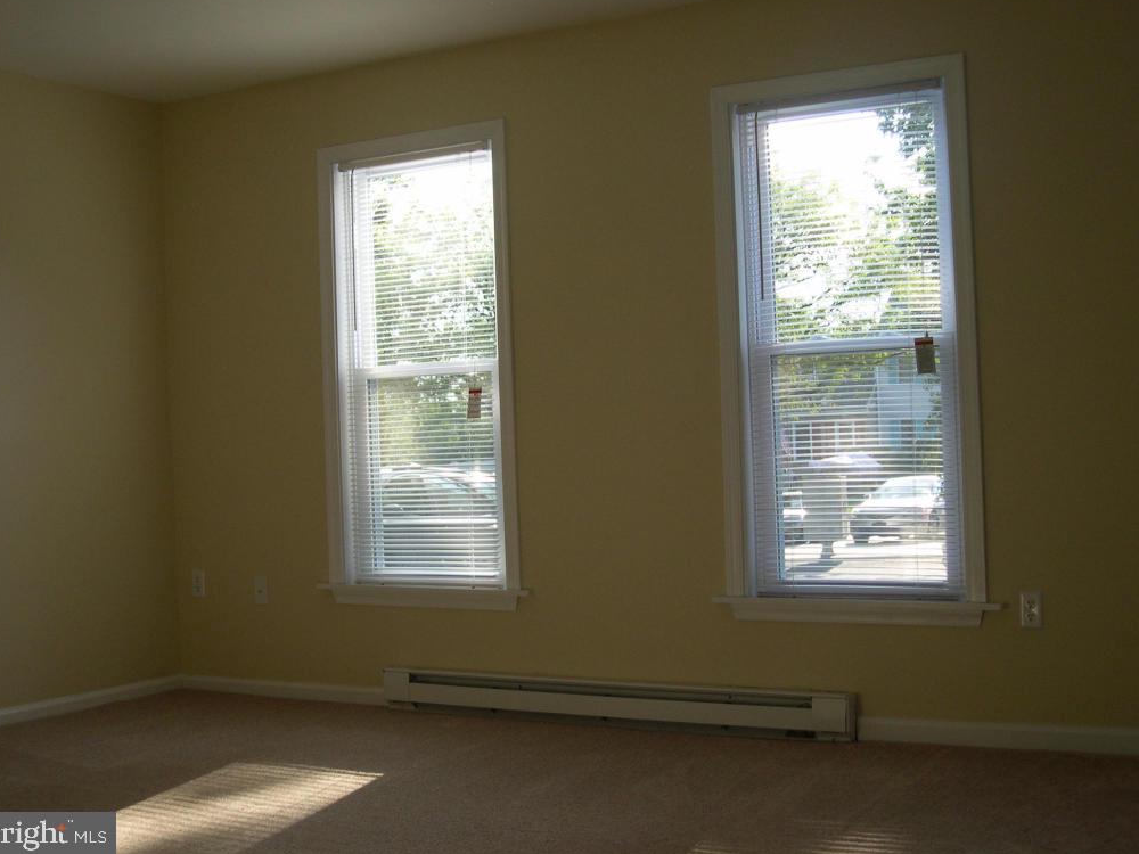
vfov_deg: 33.6
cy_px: 421
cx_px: 557
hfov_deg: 43.8
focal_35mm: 43
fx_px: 1415
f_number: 2.9
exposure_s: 1/139
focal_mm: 9
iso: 100
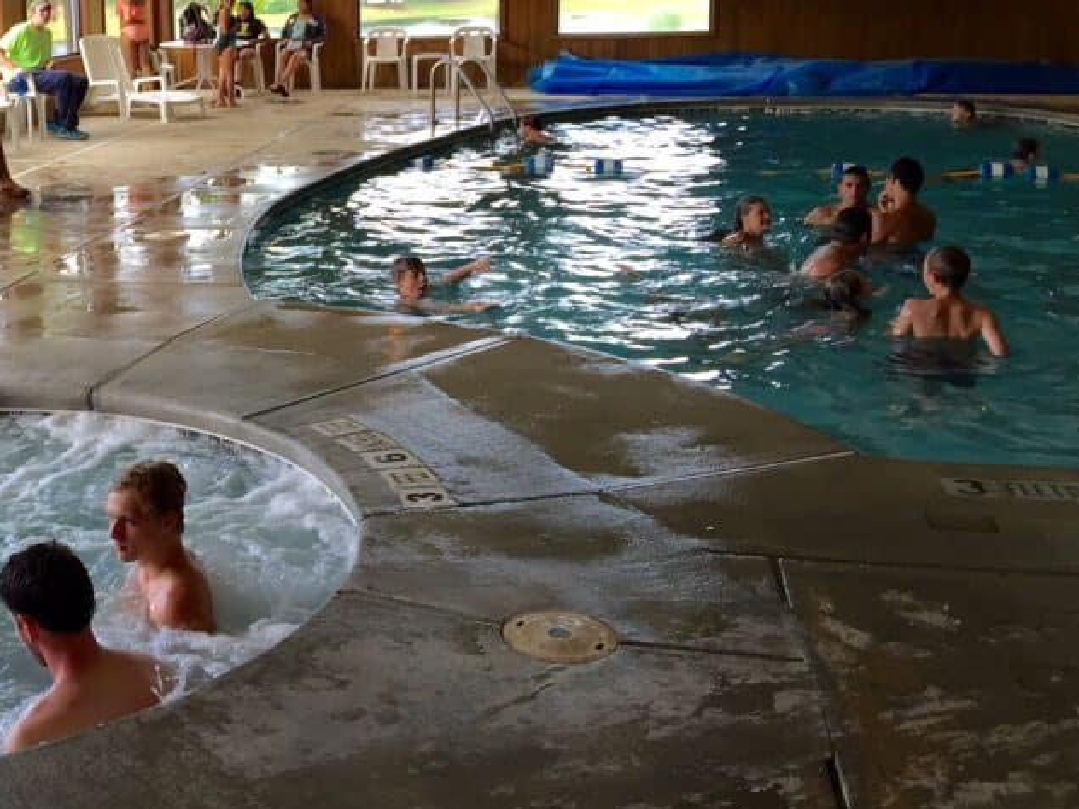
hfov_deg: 39.1
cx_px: 244
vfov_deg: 30.4
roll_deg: +0.4
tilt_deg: -7.7
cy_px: 218
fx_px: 1465
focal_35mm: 47
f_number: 2.2
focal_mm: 4.15
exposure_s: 1/40
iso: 32
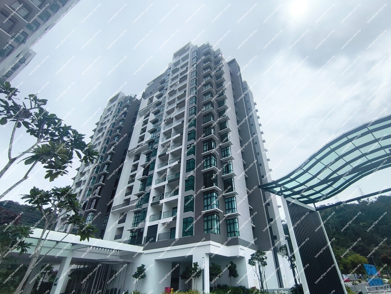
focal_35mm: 15
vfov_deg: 81.8
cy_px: 147
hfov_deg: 98.2
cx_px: 196
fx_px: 169
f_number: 2.2
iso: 50
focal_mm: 1.65
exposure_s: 1/5602
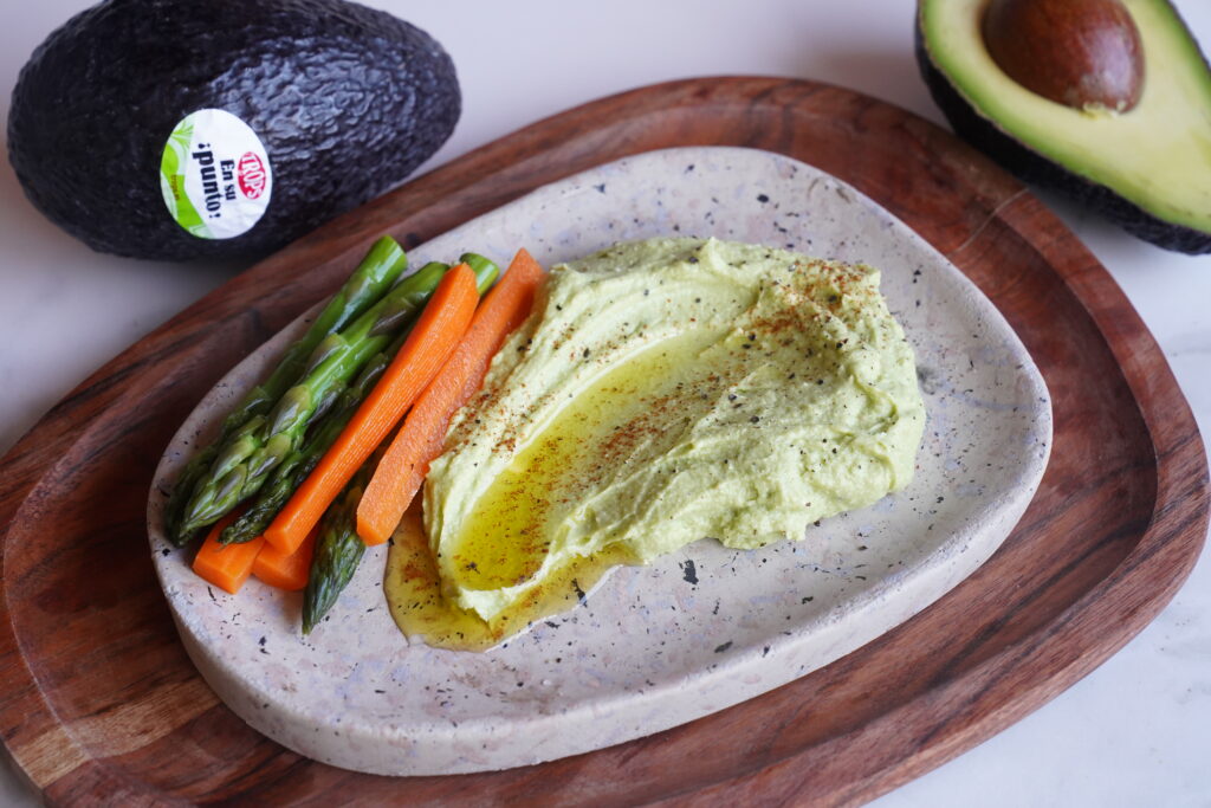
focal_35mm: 70
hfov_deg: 28.8
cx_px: 606
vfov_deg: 19.5
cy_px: 404
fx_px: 2355
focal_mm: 70
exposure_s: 1/80
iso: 2000
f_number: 9
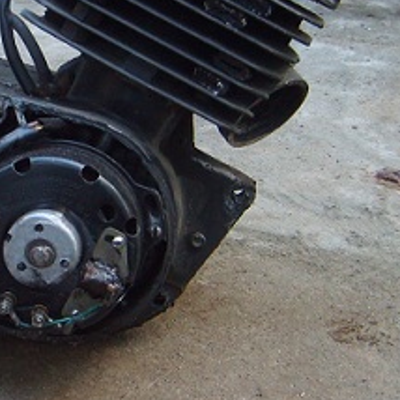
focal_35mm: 89
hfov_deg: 19.1
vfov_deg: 19.5
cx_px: 20
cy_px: 160
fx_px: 1164
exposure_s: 1/30
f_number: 2.8
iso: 86
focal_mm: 5.8
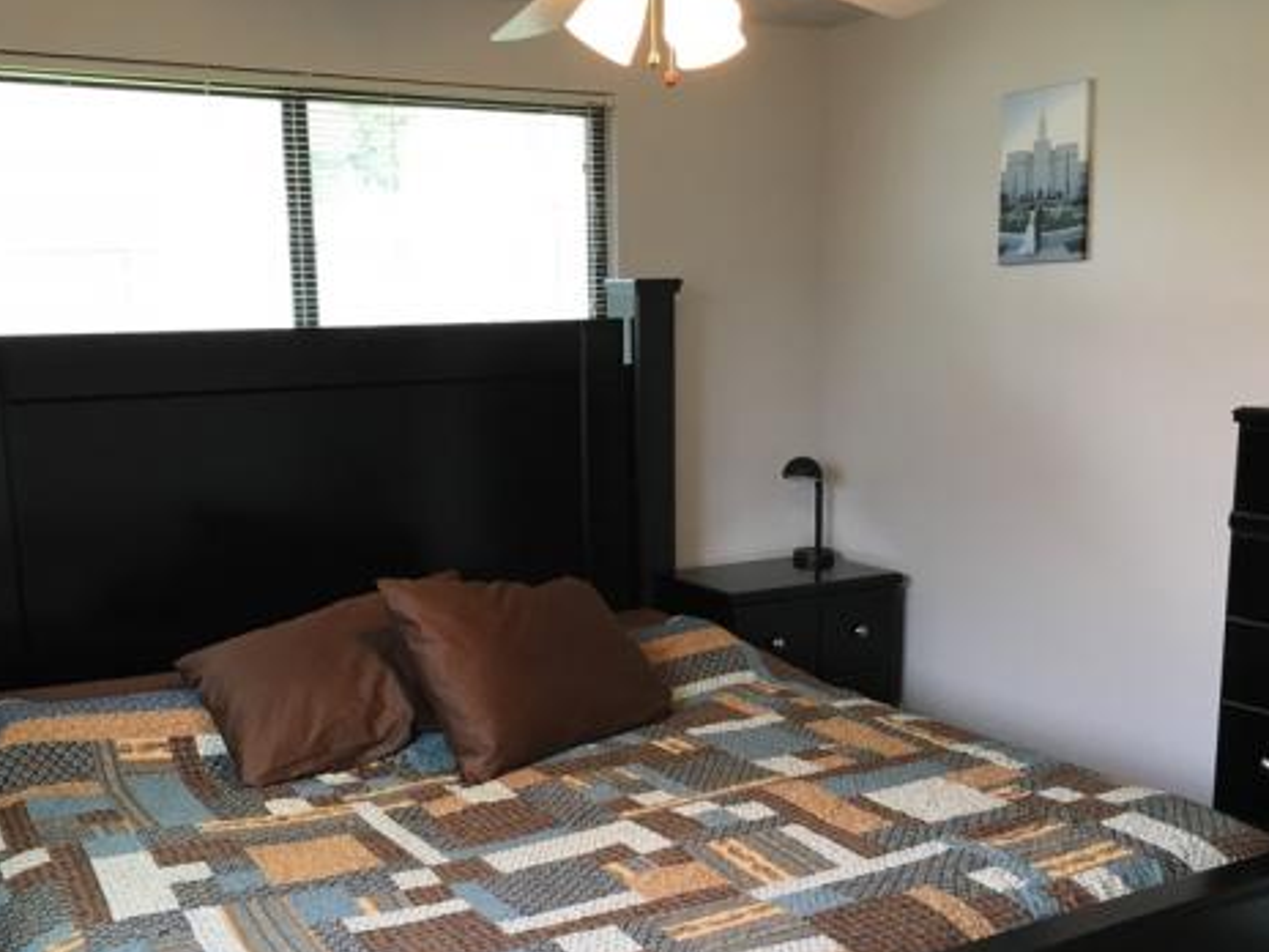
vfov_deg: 35.8
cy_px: 588
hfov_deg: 46.8
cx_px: 596
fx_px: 1466
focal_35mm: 40
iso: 40
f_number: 2.2
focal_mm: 4.15
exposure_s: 1/30
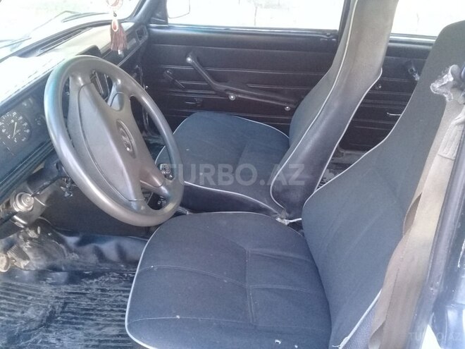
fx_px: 416
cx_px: 232
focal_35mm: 31
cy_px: 174
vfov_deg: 45.4
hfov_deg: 58.4
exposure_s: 1/33
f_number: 2.2
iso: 200
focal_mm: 3.3
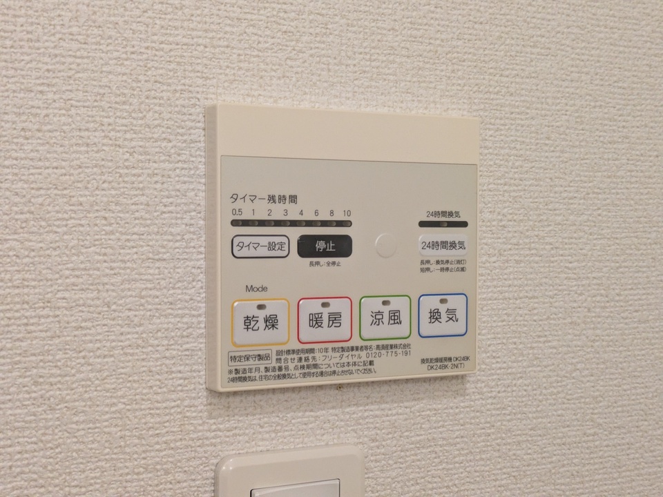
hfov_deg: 37.5
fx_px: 977
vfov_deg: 28.6
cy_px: 248
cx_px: 332
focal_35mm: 51
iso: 422
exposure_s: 1/120
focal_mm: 5.43
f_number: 1.89
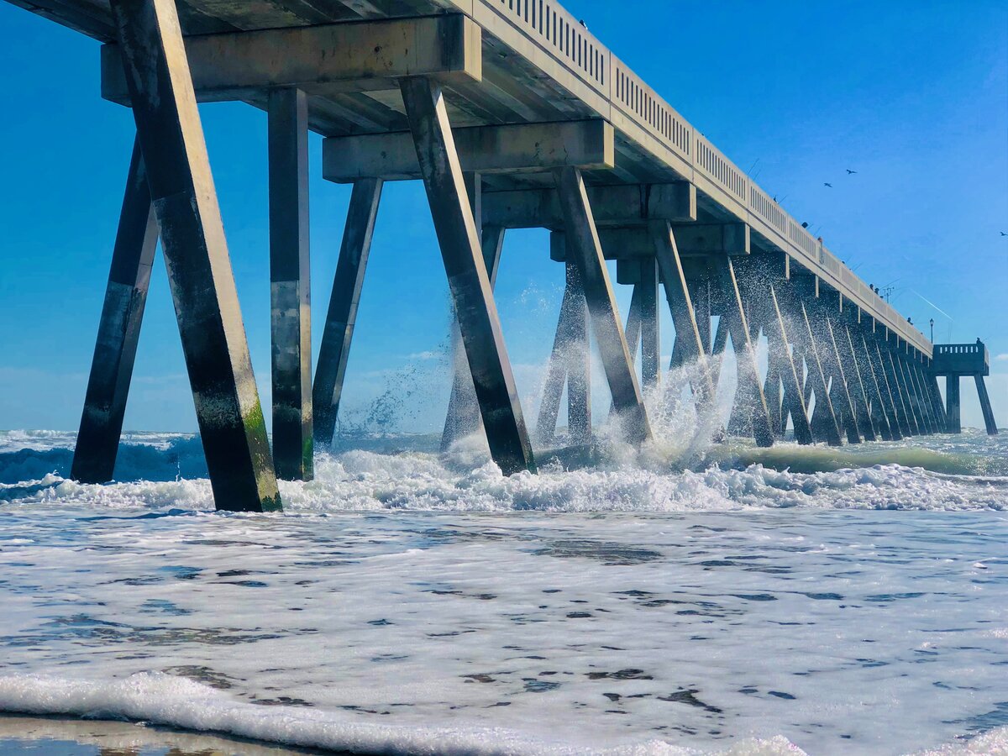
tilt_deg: +1.7
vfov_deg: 25.7
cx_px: 504
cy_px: 378
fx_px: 1660
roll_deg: -0.3
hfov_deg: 33.8
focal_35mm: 57
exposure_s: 1/1779
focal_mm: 6.6
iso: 20
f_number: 2.8
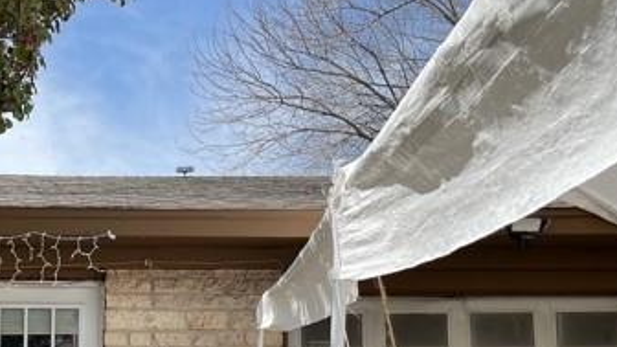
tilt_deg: +3.0
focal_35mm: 54
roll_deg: -0.7
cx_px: 204
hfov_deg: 38.1
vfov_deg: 21.0
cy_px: 389
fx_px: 883
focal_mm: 4.2
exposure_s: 1/2053
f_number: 1.6
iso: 32
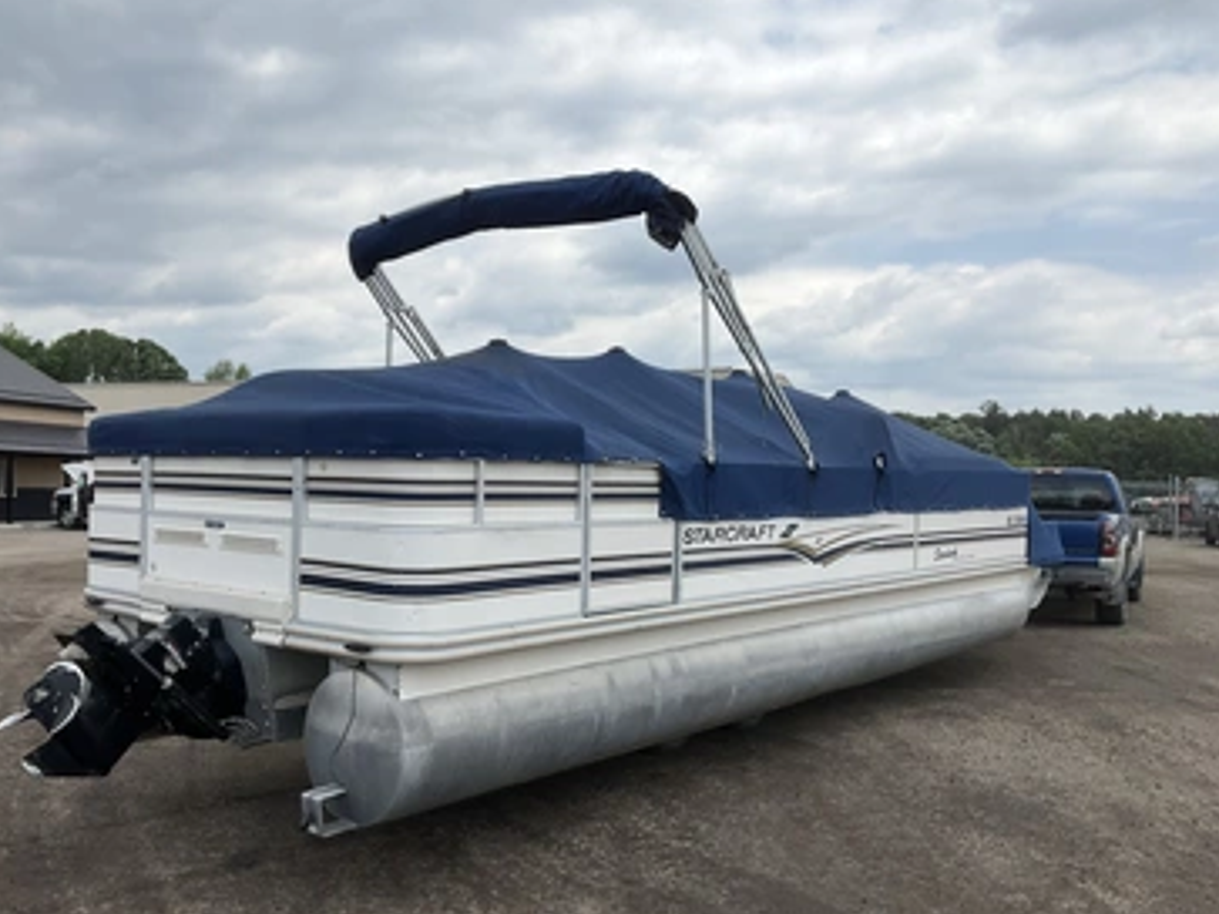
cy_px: 494
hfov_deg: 56.7
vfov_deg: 44.1
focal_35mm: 32
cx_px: 554
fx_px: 1127
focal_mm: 3
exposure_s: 1/2427
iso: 25
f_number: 1.8
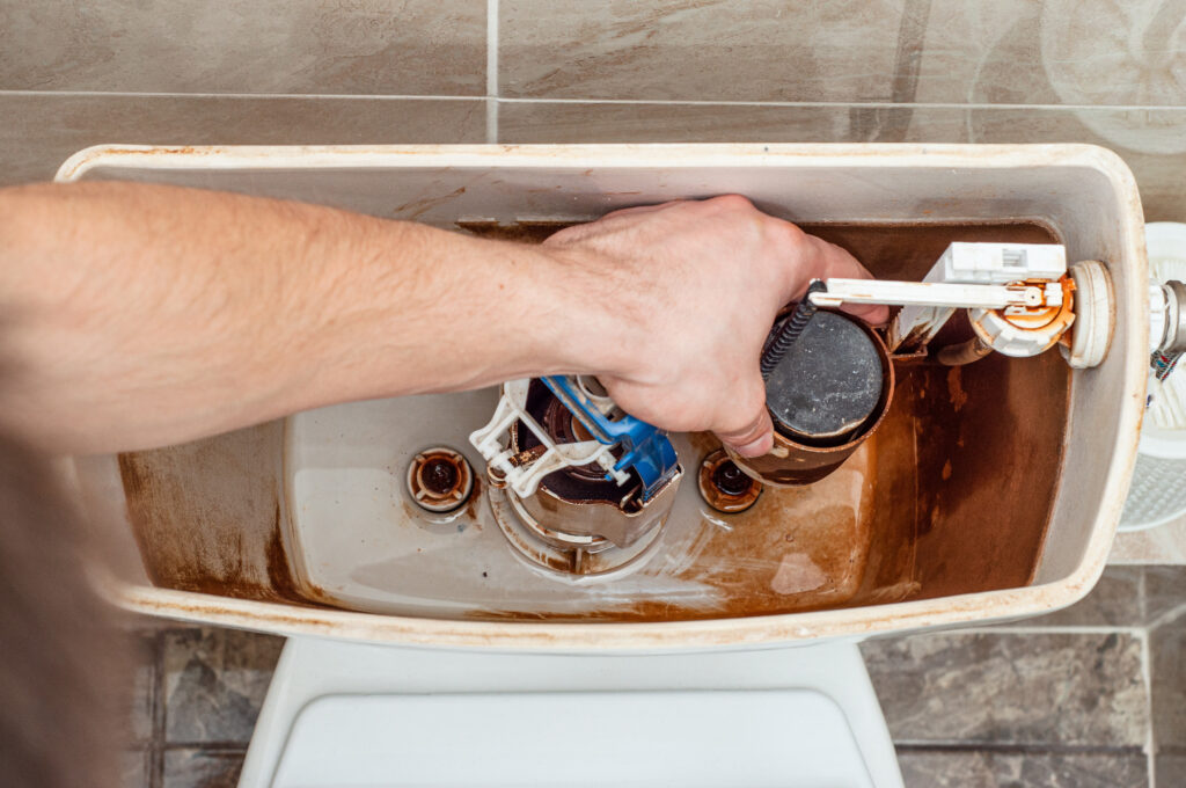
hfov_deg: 27.0
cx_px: 593
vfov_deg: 18.1
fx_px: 2468
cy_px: 394
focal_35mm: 75
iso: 200
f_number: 7.1
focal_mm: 50
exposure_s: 1/50
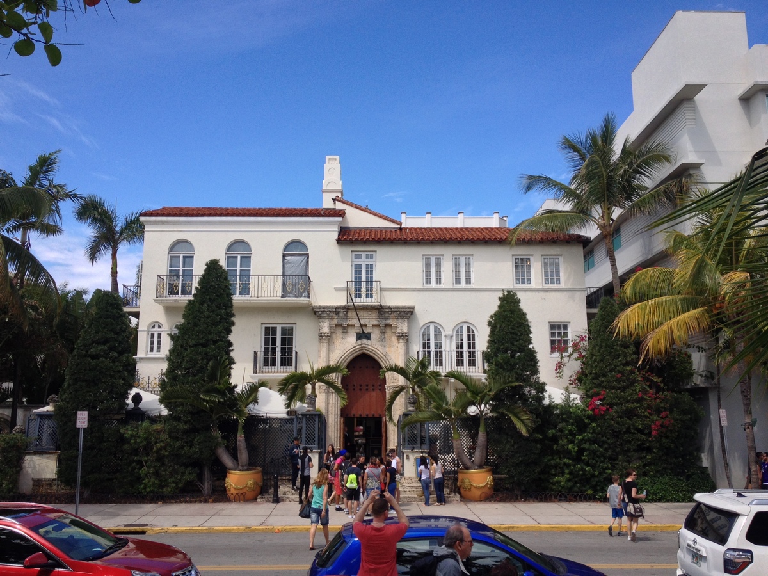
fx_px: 777
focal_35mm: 35
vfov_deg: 40.7
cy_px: 288
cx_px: 384
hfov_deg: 52.6
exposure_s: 1/1104
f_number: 2.4
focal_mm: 4.28
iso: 50
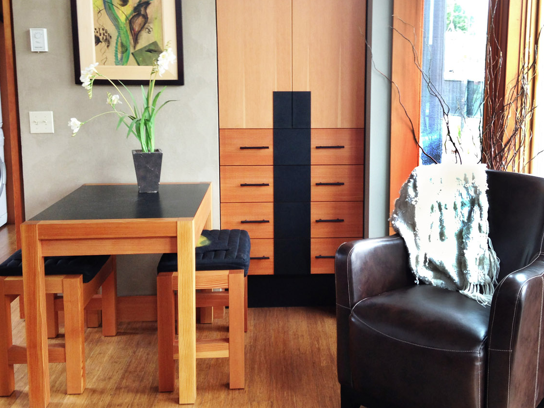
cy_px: 149
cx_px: 306
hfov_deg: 42.9
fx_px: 692
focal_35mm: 44
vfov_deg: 32.7
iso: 64
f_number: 2.4
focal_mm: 4.12
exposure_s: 1/20
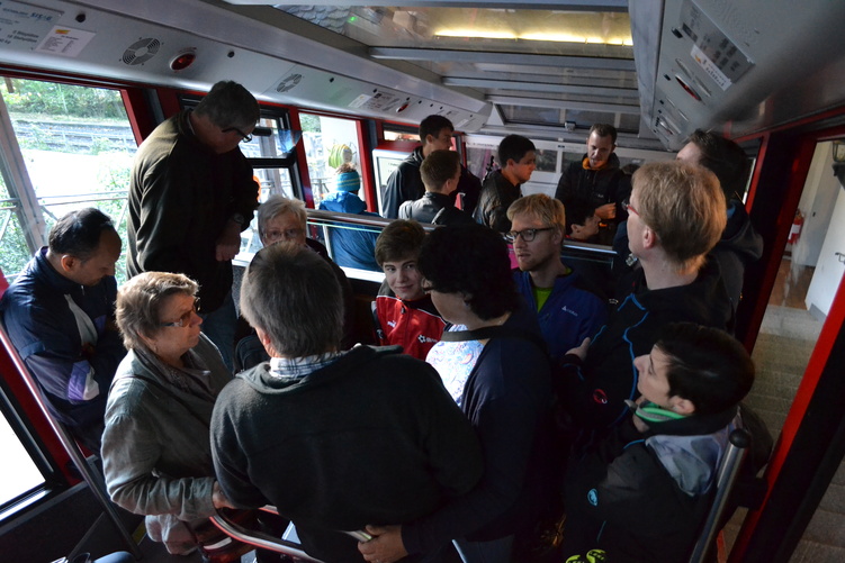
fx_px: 634
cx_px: 422
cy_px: 282
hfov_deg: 67.4
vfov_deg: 47.9
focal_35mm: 27
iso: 3200
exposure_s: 1/25
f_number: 3.5
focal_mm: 18
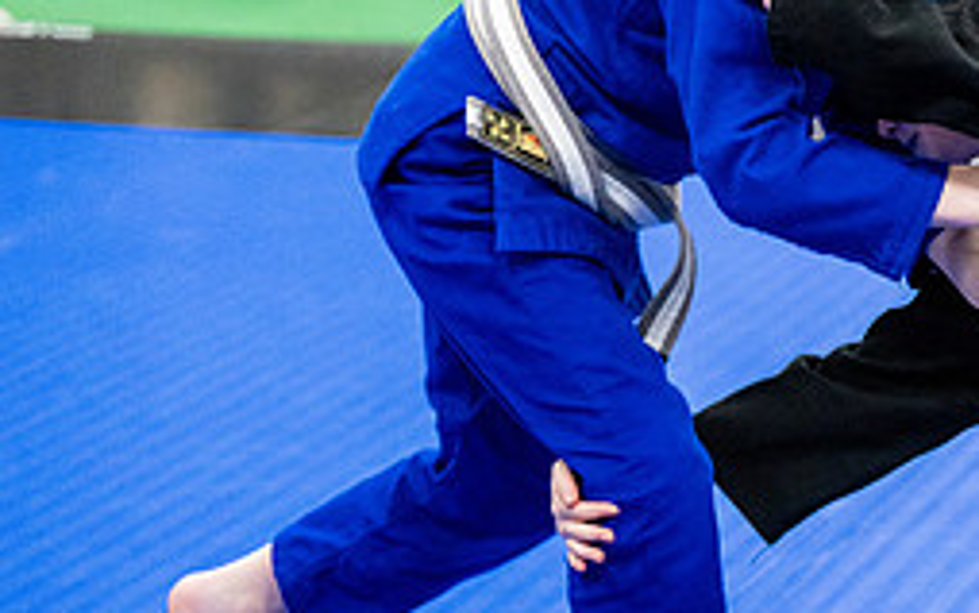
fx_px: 4351
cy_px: 125
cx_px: 994
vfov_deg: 8.0
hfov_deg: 12.7
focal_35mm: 163
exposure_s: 1/640
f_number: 2.8
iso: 6400
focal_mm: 70
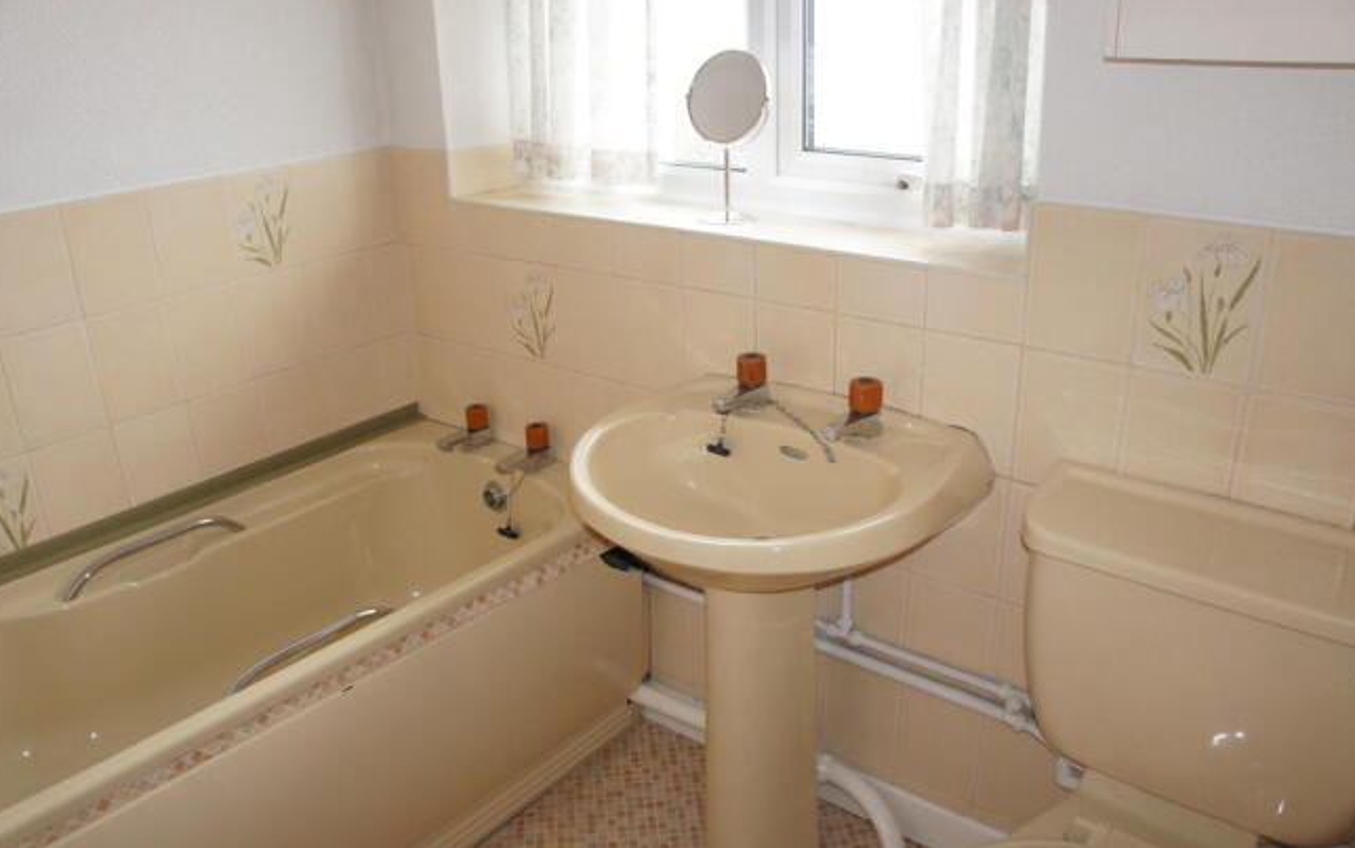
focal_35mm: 28
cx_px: 675
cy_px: 450
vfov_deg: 44.6
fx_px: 1034
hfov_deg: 66.4
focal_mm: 18
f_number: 3.5
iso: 800
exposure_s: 1/60
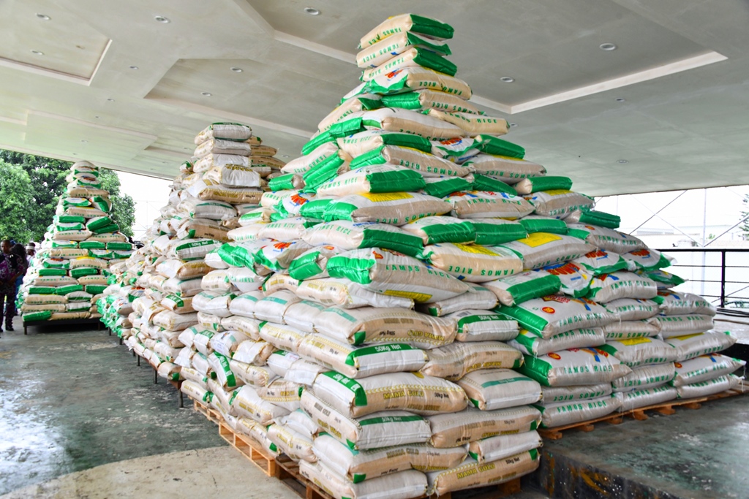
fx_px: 666
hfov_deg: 58.7
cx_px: 374
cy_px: 250
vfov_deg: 41.1
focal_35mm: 32
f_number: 8
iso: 800
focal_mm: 32
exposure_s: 1/100
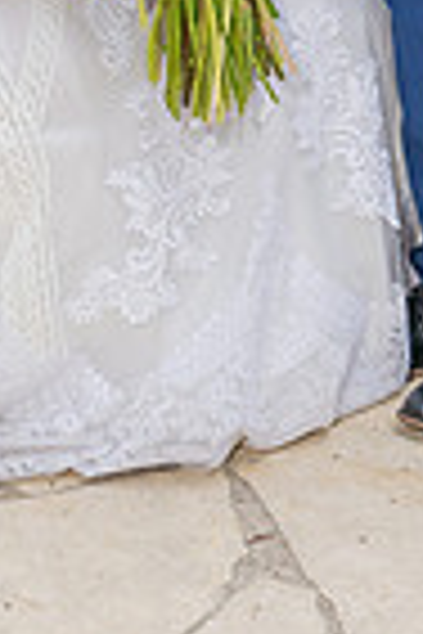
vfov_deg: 10.4
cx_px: -41
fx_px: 3366
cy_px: -274
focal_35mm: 191
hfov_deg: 7.2
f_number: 5
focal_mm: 40
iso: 200
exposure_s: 1/200
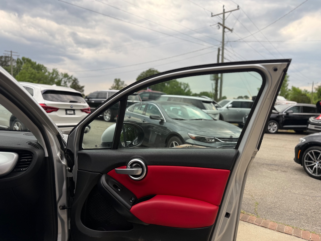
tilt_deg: -1.9
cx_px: 160
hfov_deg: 71.6
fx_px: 223
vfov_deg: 56.8
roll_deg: -2.2
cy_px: 120
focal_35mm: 24
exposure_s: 1/281
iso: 64
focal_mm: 6.76
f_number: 1.78
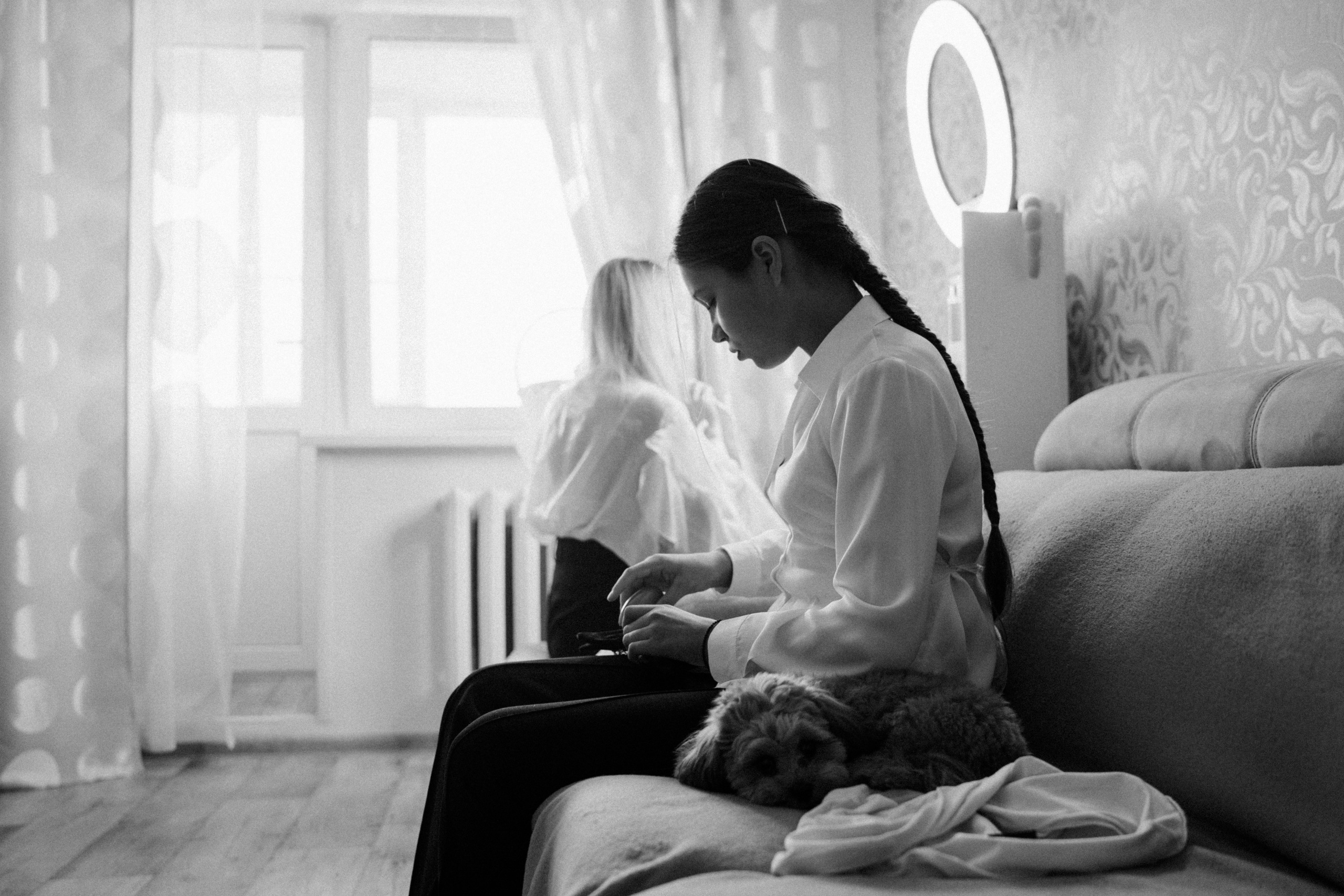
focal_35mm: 35
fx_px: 1307
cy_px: 448
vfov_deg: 37.9
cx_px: 672
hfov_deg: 54.4
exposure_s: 1/250
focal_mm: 35
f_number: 2.5
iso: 320
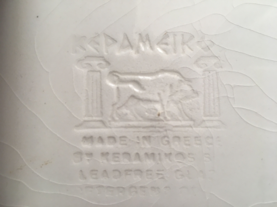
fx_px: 232
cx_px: 138
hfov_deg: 61.7
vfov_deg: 48.2
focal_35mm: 29
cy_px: 104
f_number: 2.2
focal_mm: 4.15
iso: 25
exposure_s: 1/33
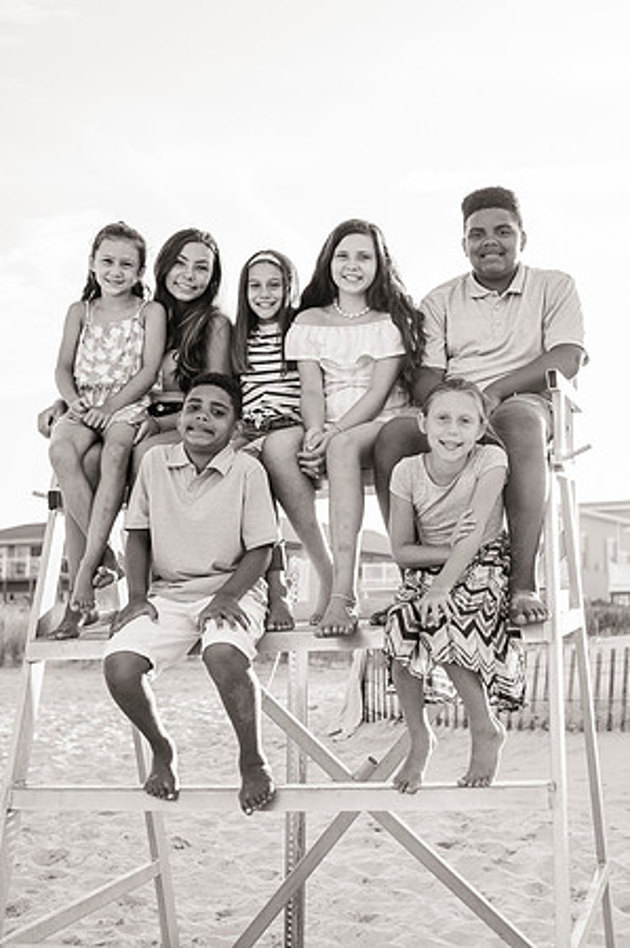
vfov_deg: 39.6
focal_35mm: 50
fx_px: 1315
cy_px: 474
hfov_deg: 26.9
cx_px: 315
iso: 640
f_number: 4
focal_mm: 50
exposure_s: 1/1600
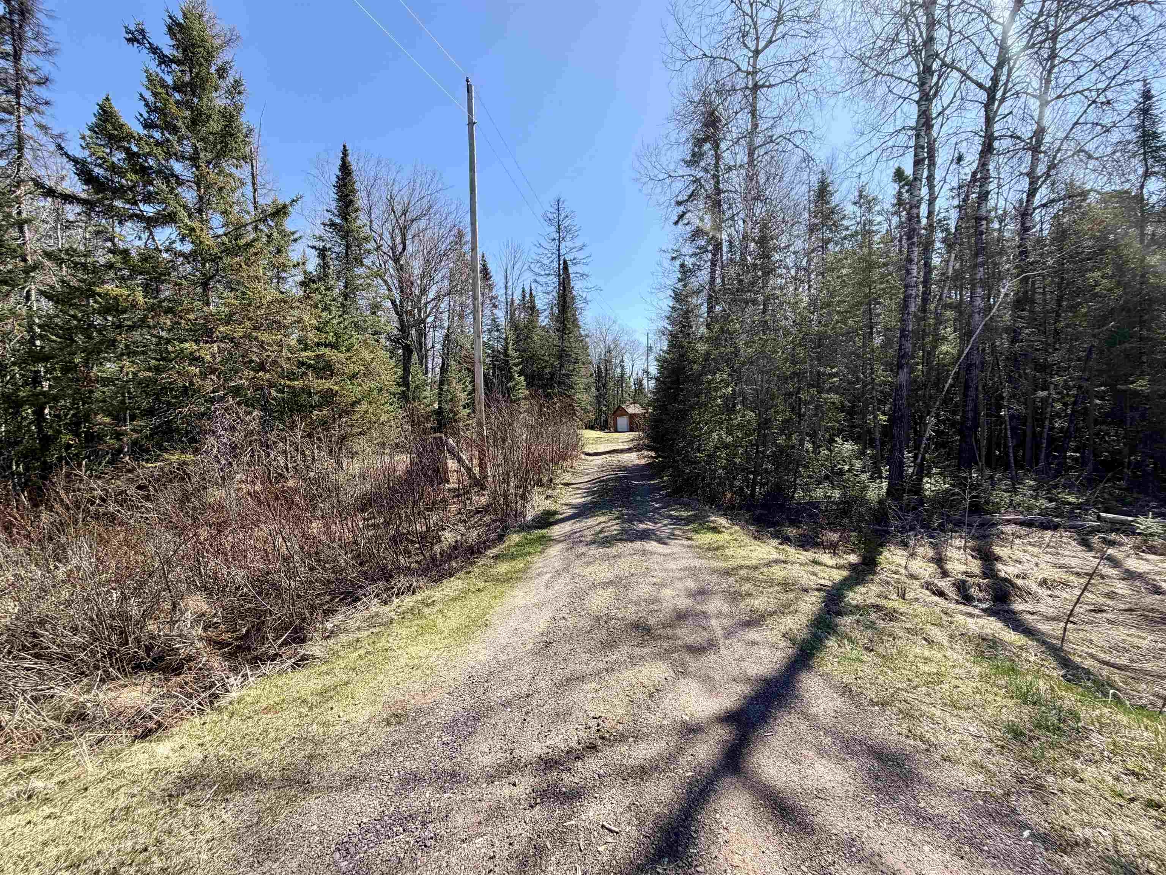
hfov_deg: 102.1
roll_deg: +1.0
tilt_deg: -0.8
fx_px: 472
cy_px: 438
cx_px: 583
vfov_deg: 85.7
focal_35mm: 14
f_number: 2.2
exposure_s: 1/734
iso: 40
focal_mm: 2.22
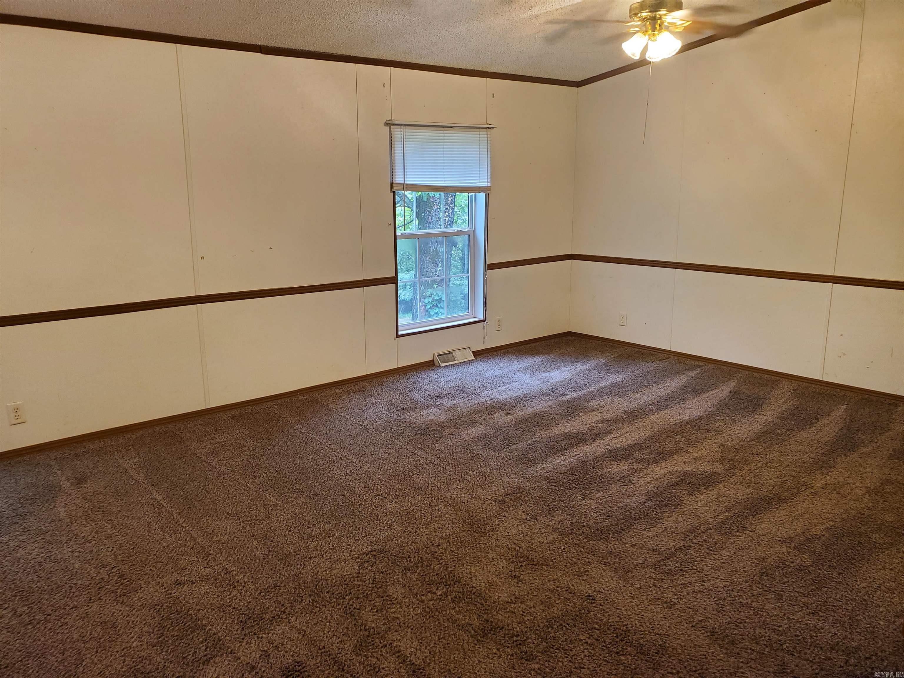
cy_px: 339
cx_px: 452
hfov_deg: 67.3
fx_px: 679
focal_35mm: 26
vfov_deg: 53.1
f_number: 2.4
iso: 200
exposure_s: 1/40
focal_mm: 4.3
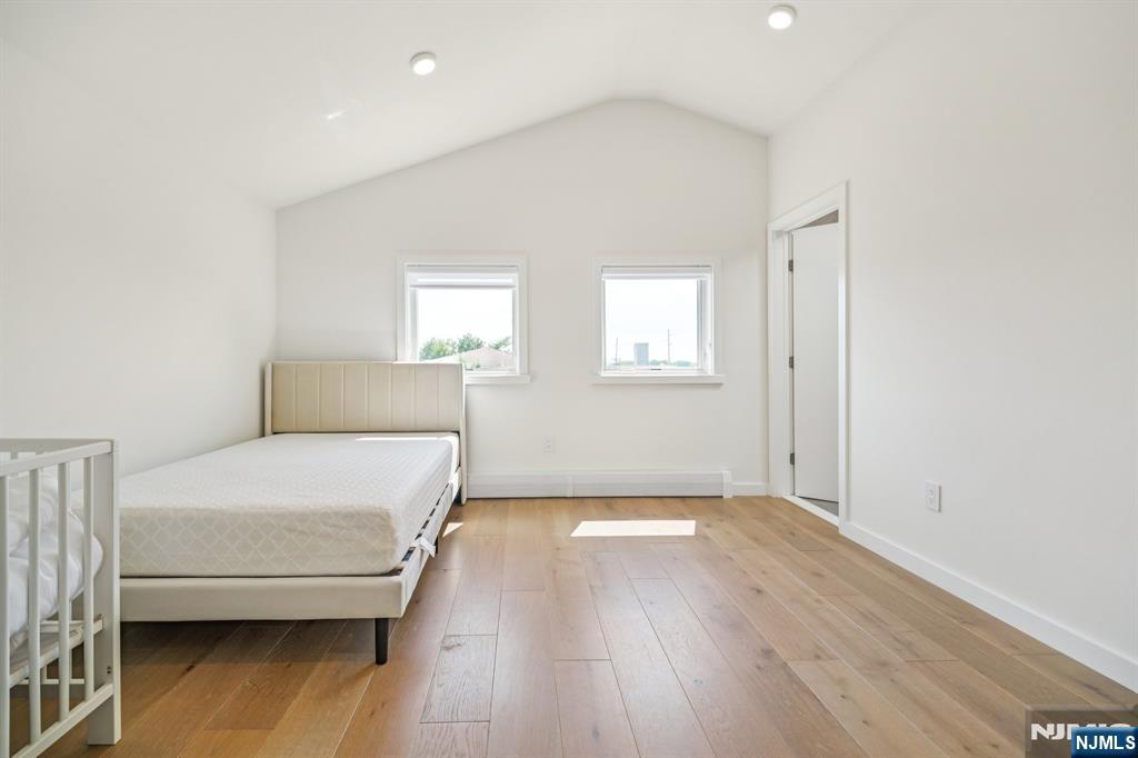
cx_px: 569
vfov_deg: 53.1
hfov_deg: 73.8
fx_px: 758
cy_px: 379
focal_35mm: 24
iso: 400
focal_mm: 24
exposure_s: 1/160
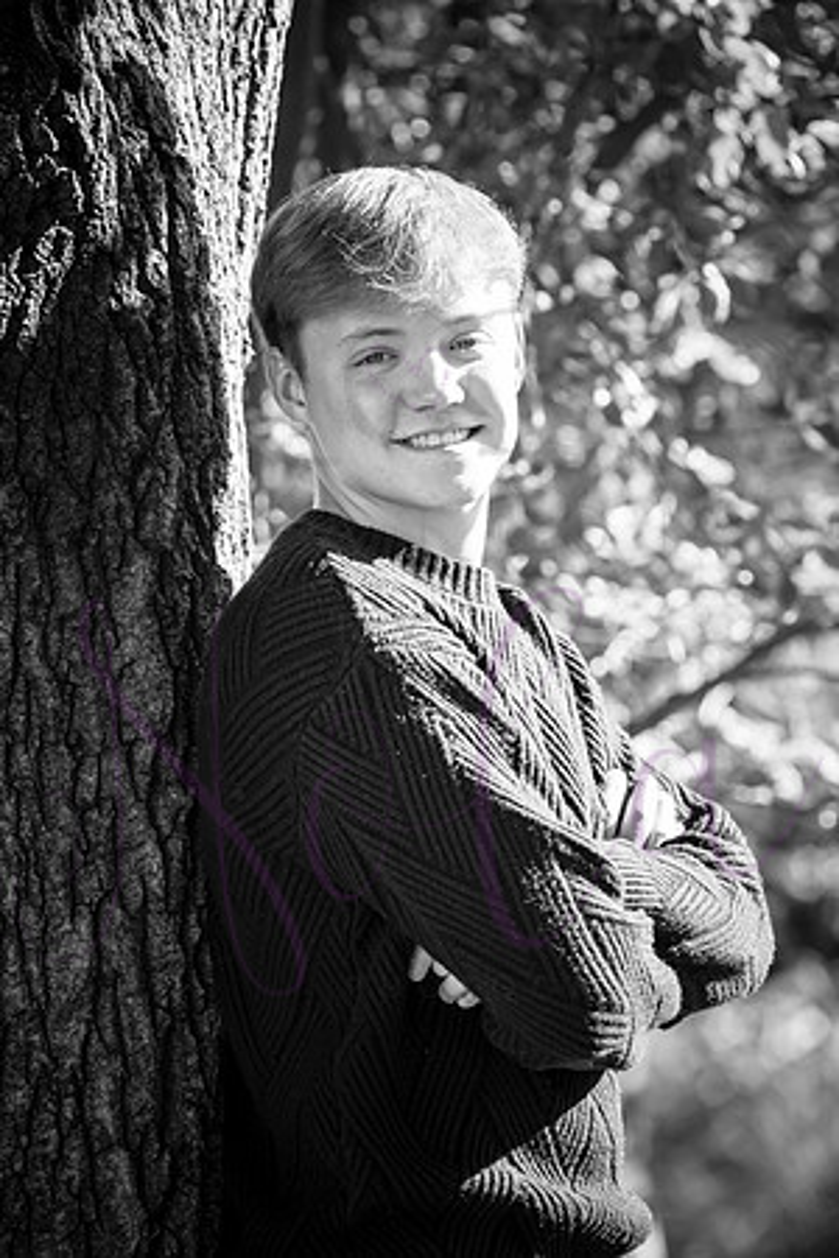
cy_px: 629
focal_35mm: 200
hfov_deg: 6.9
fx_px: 6991
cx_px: 420
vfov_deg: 10.3
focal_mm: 200
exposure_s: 1/500
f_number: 8
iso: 800
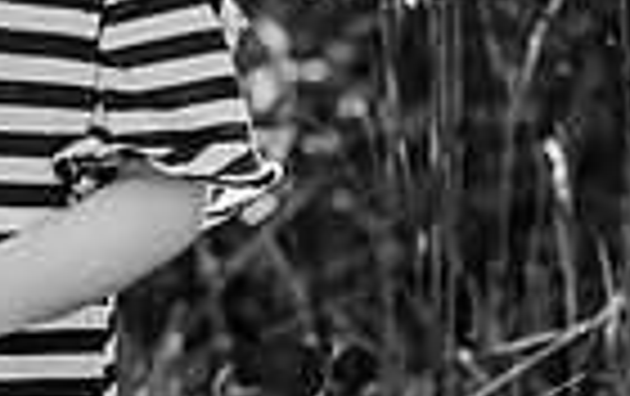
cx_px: -54
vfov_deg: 6.2
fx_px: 3629
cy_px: -164
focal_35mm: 211
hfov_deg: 9.8
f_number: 2
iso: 200
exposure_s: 1/1000
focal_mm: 50
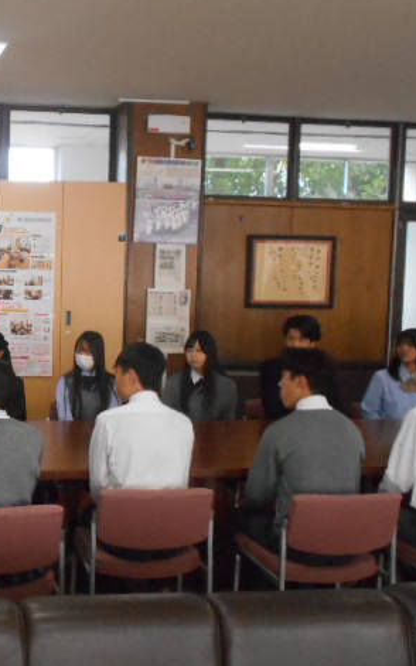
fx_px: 890
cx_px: 4
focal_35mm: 49
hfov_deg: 25.1
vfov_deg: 41.1
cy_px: 331
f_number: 3.6
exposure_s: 1/250
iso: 800
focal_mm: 5.8
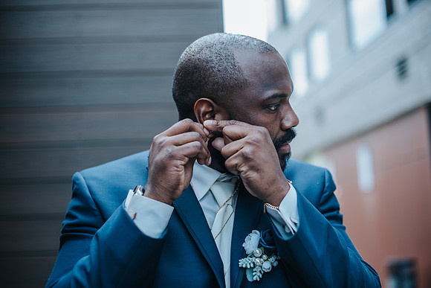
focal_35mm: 50
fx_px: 599
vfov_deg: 27.0
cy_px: 144
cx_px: 216
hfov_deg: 39.6
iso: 320
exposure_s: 1/640
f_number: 2.2
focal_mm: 50
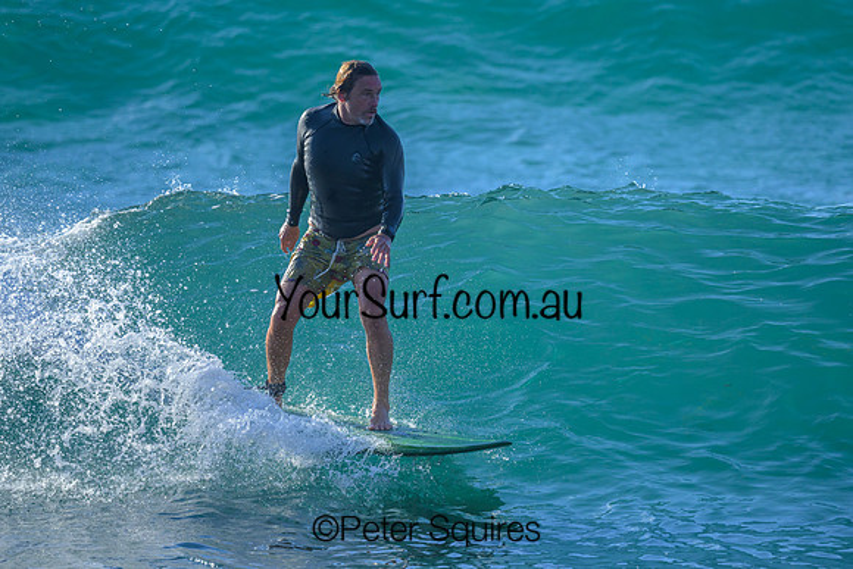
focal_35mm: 953
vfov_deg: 1.4
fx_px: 22576
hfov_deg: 2.2
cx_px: 436
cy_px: 230
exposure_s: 1/2000
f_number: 6.3
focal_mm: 800
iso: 720
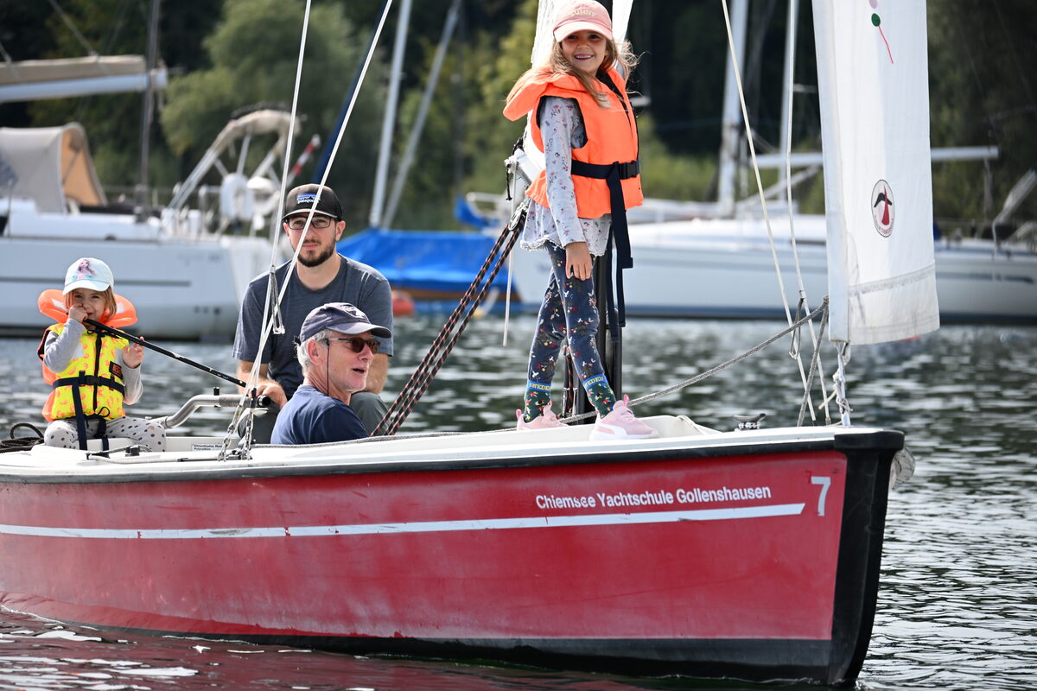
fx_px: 7993
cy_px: 346
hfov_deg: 7.4
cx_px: 518
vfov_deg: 5.0
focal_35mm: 278
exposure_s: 1/500
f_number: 5.6
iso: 200
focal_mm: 185
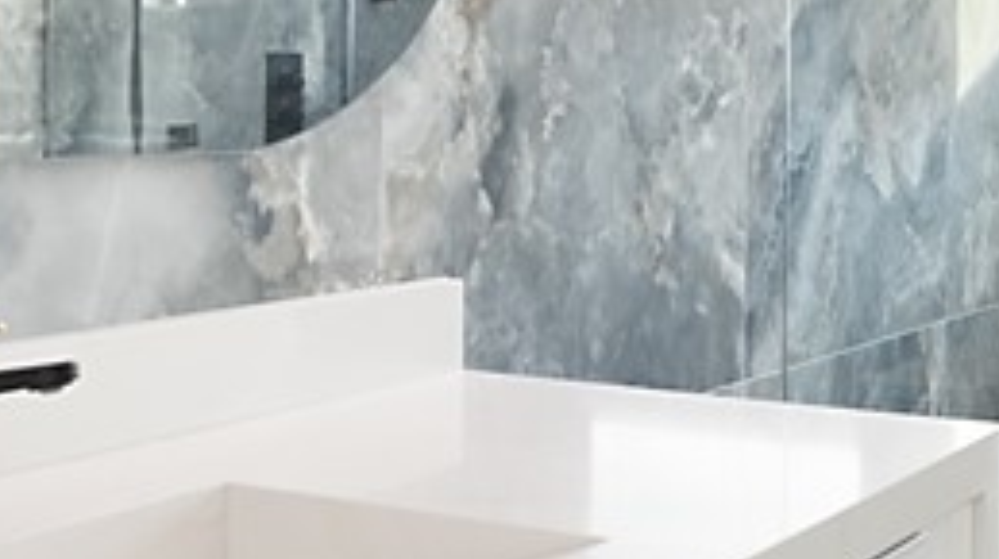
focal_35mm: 66
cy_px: 89
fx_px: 1746
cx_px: 625
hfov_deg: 31.8
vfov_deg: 18.0
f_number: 4
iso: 160
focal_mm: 10
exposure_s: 1/3
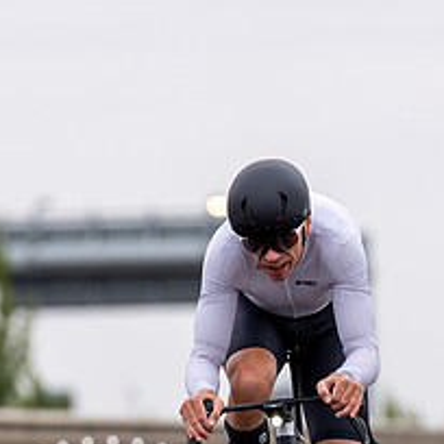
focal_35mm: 795
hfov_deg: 2.2
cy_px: 655
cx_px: 299
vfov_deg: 2.2
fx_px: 11537
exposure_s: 1/800
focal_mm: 200
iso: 100
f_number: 3.5
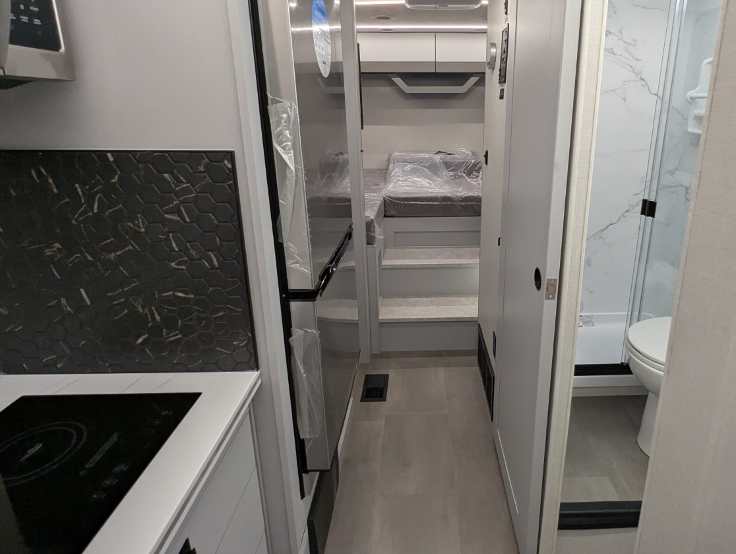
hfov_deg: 80.9
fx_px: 426
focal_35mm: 20
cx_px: 434
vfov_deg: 65.6
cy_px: 227
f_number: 2.2
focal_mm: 2.35
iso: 220
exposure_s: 1/120
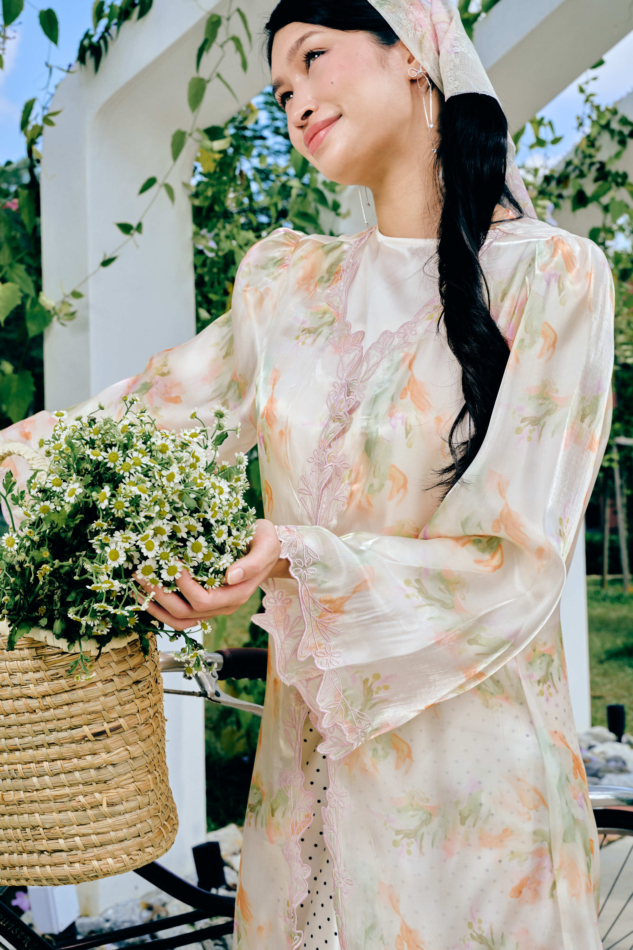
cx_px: 316
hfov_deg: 26.5
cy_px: 475
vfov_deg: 38.9
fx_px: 1345
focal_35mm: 51
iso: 125
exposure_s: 1/125
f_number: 10
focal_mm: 51
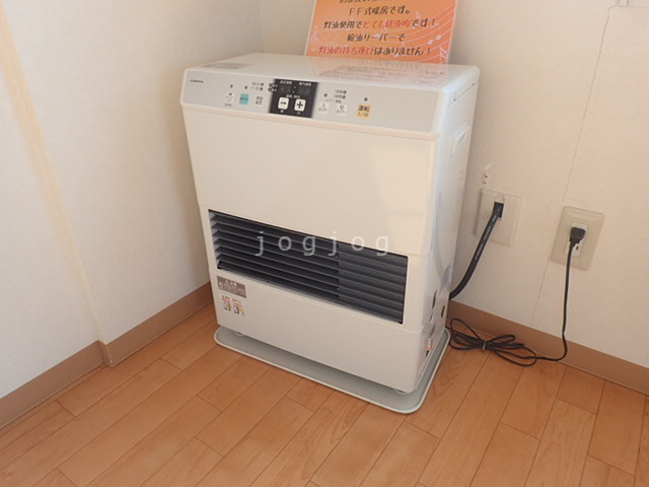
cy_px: 244
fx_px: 469
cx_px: 324
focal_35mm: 25
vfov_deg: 54.9
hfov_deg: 69.4
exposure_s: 1/80
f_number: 2.8
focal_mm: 4.5
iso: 100
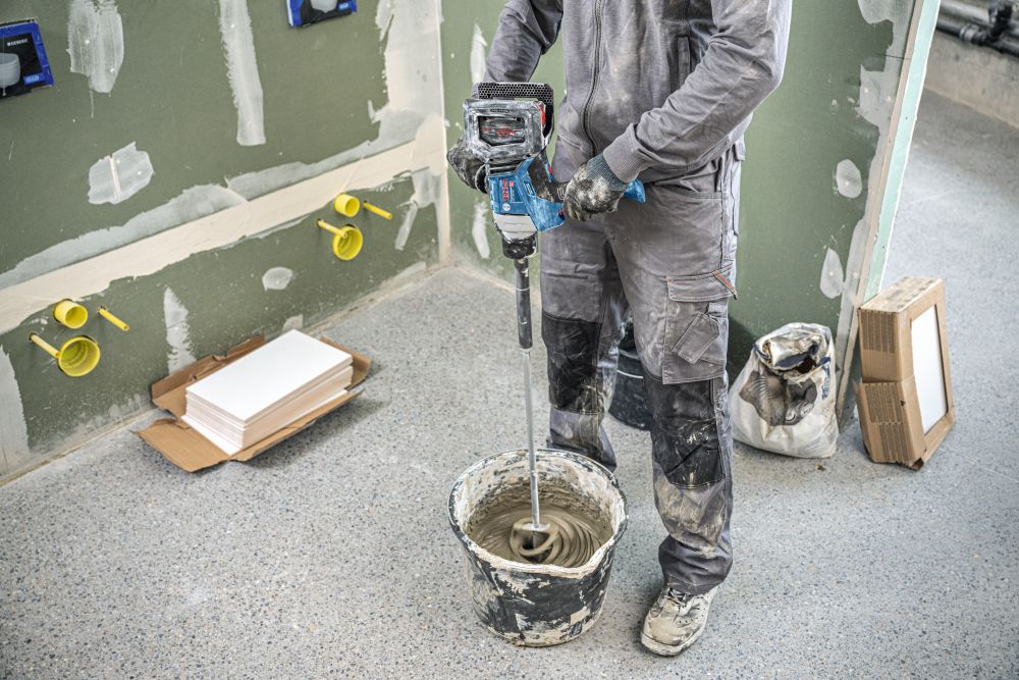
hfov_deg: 54.4
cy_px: 340
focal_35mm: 35
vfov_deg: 37.9
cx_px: 510
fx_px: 991
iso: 800
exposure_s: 1/160
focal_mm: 35
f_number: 4
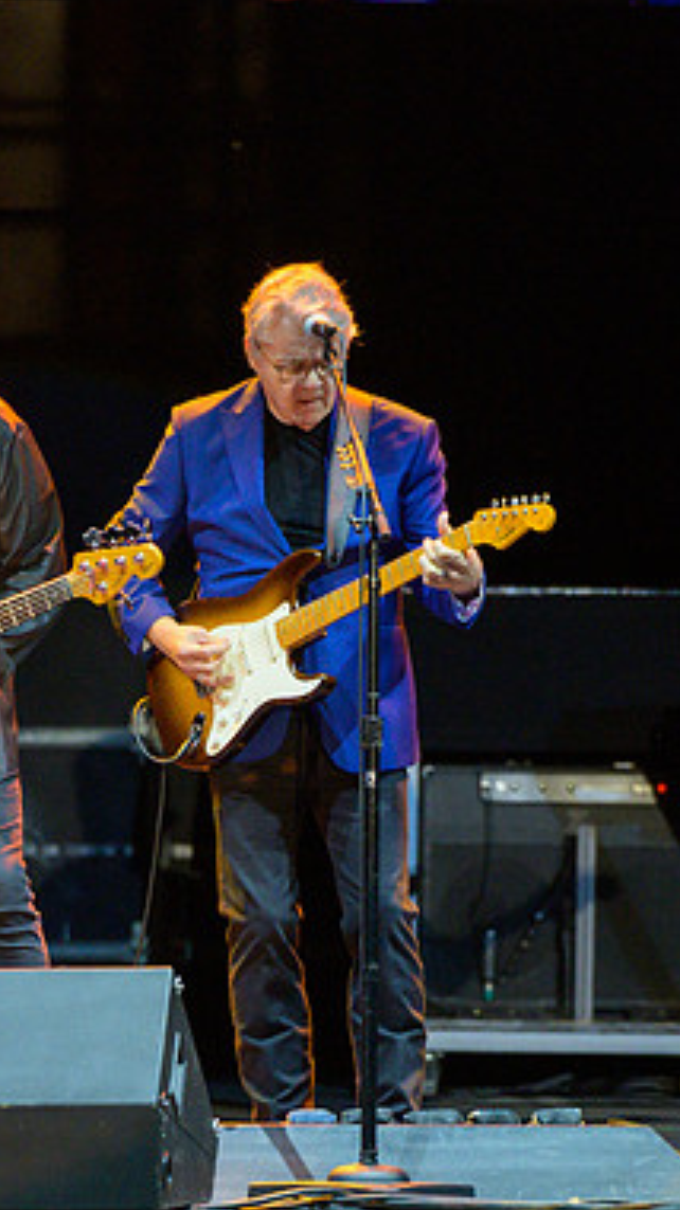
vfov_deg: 2.9
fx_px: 23811
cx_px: 409
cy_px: 788
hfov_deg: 1.6
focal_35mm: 742
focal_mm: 360
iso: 3200
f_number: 4.5
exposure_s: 1/500
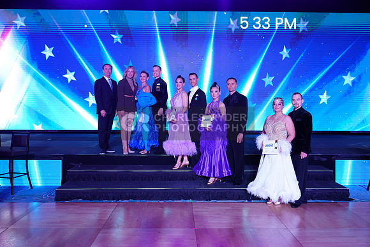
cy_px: 124
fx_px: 329
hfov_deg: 58.7
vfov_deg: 41.1
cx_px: 185
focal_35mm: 32
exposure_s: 1/500
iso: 2000
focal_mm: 32
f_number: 4
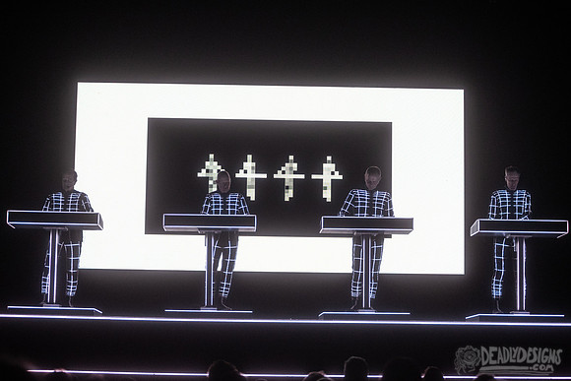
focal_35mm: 86
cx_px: 286
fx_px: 1357
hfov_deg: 23.8
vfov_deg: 16.0
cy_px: 190
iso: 2500
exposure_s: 1/320
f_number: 3.2
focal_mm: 80
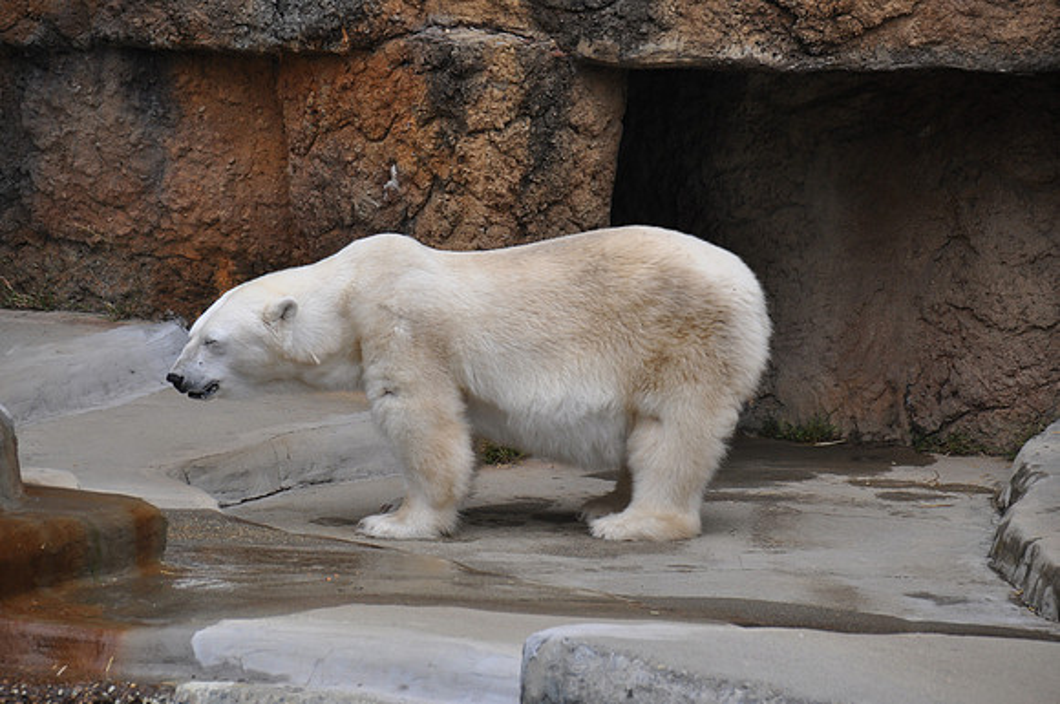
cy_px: 352
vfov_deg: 5.9
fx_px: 6836
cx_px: 530
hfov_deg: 8.9
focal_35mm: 232
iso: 320
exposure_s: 1/800
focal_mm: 155
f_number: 5.6
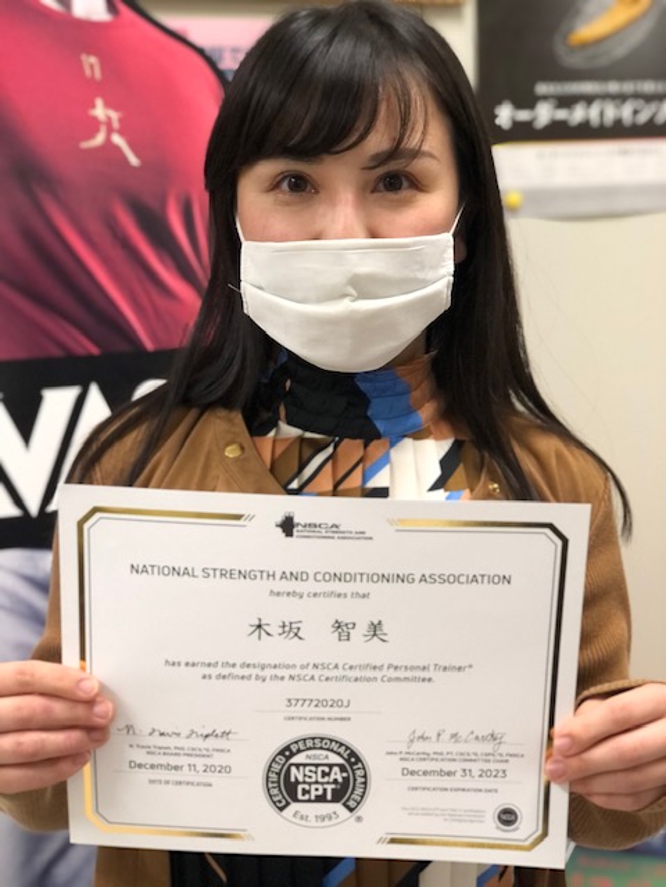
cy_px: 444
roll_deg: +1.3
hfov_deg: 25.7
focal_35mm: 57
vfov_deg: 33.8
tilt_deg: -11.1
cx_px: 333
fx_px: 1462
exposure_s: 1/30
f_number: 2.8
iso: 160
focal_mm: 6.6
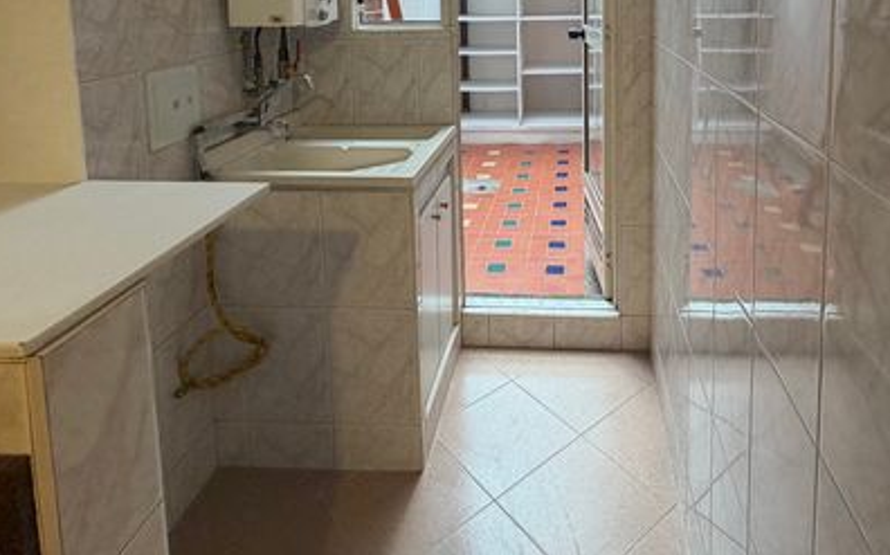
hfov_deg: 71.7
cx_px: 543
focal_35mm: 25
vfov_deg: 44.2
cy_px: 40
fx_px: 606
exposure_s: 1/60
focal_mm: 2.22
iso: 200
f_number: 2.2
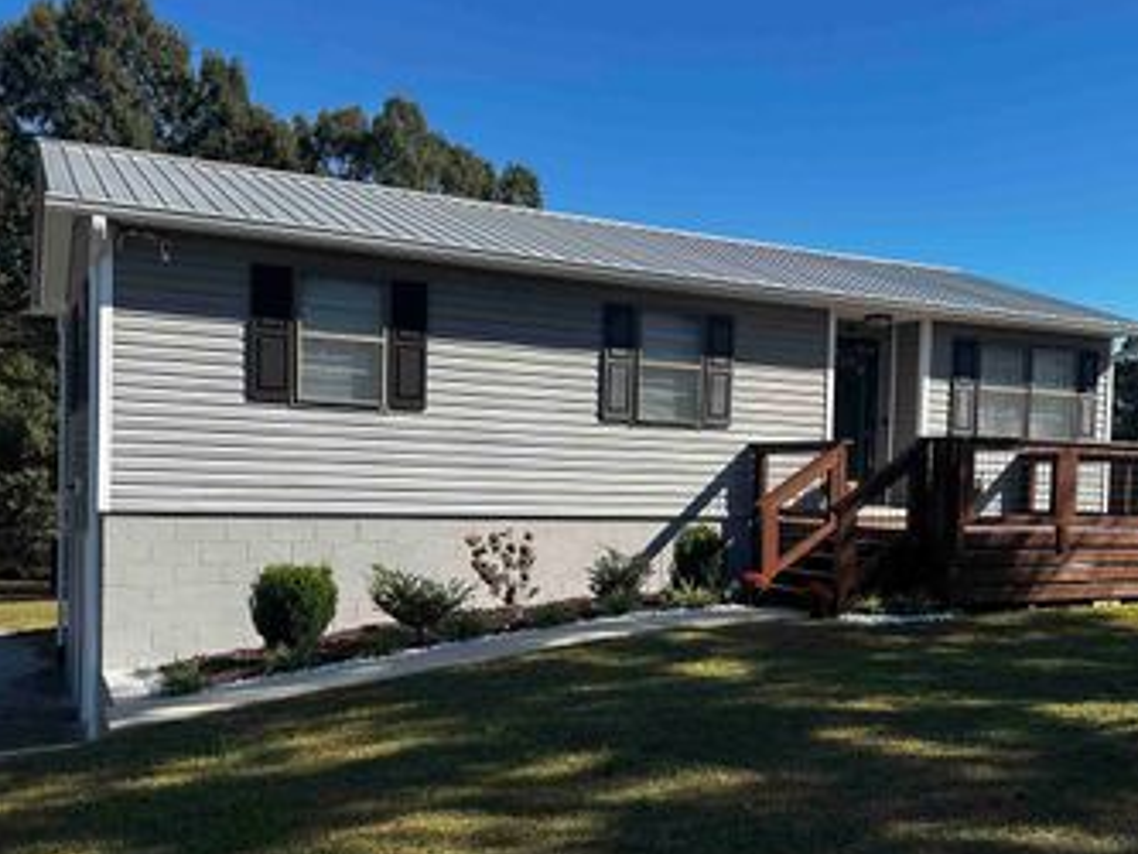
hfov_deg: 51.0
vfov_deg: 39.5
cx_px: 680
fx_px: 1184
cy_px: 524
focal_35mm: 36
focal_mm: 6.86
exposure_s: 1/2967
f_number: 1.78
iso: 80
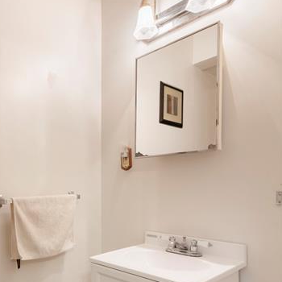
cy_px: 184
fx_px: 258
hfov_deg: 55.2
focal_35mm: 28
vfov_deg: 56.3
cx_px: 78
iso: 400
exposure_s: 1/20
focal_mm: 10
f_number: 8
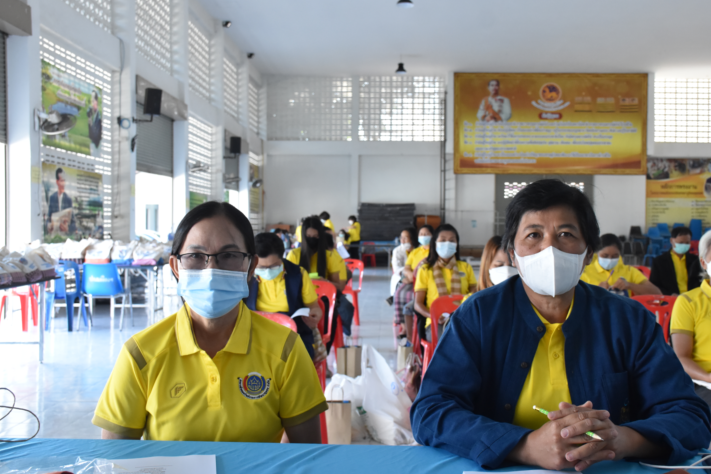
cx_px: 391
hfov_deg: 45.4
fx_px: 849
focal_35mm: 43
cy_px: 237
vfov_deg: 31.2
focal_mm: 26
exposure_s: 1/160
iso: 2000
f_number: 6.3
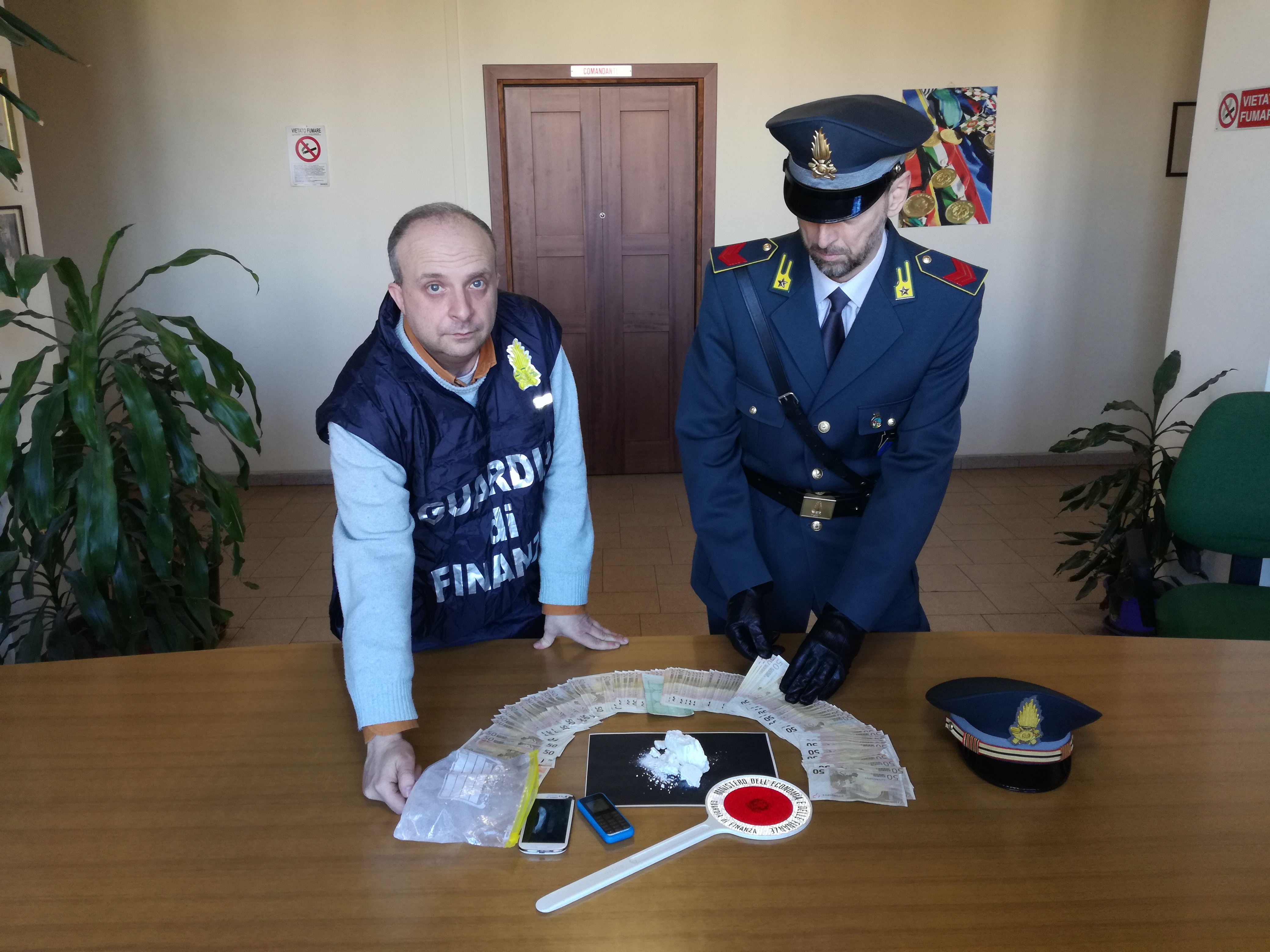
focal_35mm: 27
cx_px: 635
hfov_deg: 65.3
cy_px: 476
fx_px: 991
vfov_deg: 51.4
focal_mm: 3.79
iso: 100
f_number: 2
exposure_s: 1/33.3
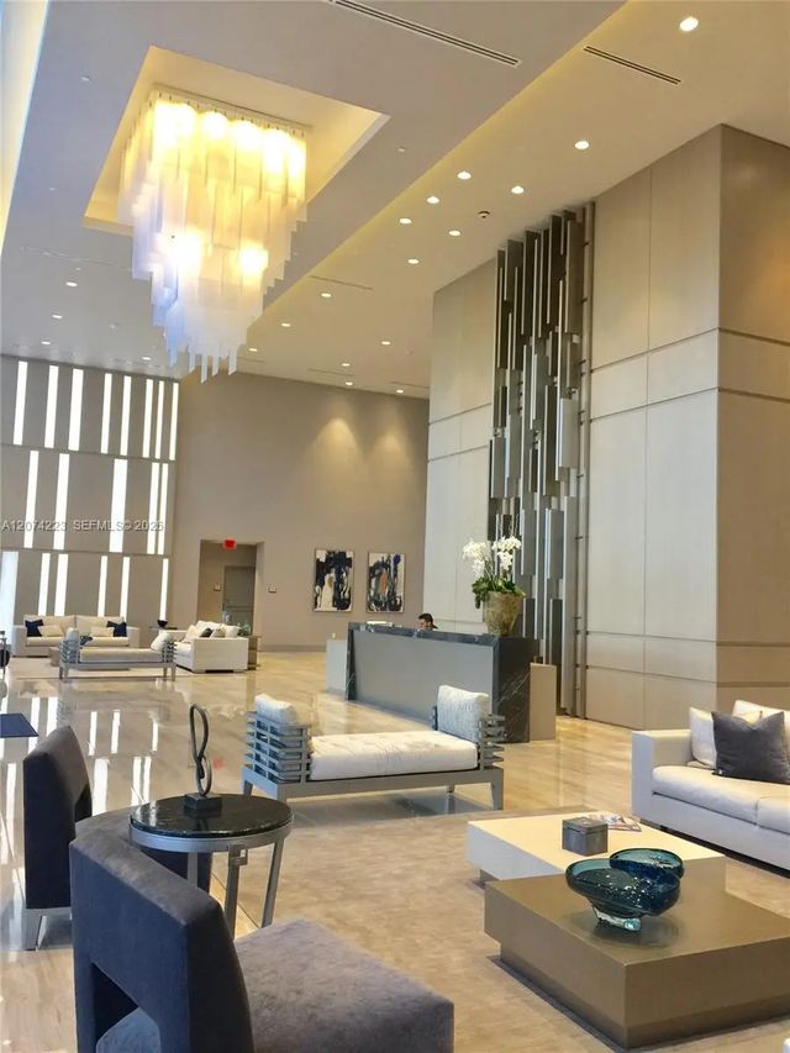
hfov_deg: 48.2
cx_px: 395
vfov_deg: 61.7
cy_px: 526
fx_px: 882
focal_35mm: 29
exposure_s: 1/40
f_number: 2.2
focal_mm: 4.15
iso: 32
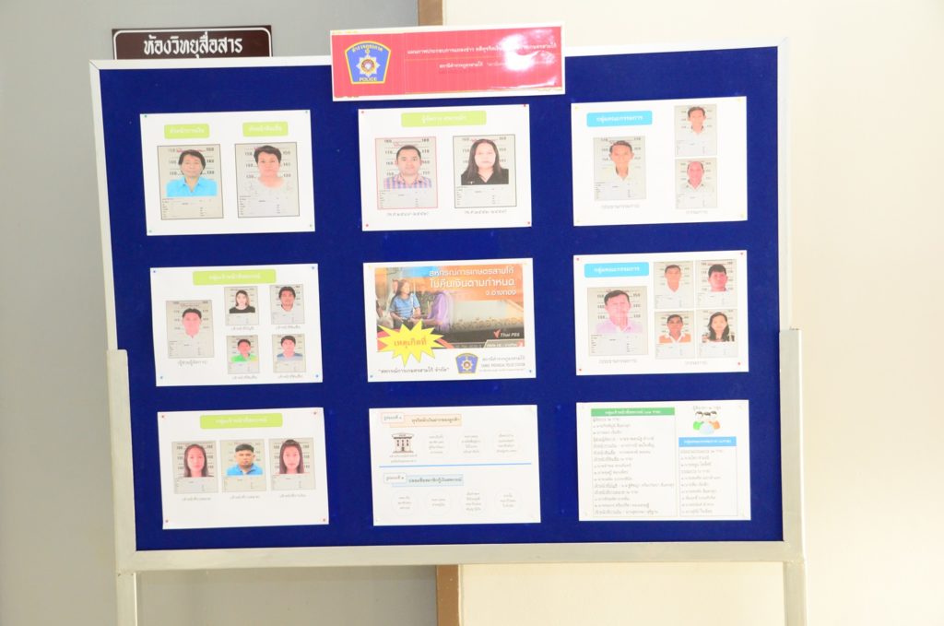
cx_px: 472
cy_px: 313
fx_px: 1649
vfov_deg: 21.5
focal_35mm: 63
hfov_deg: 31.9
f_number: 6.3
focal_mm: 42
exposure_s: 1/160
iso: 1600
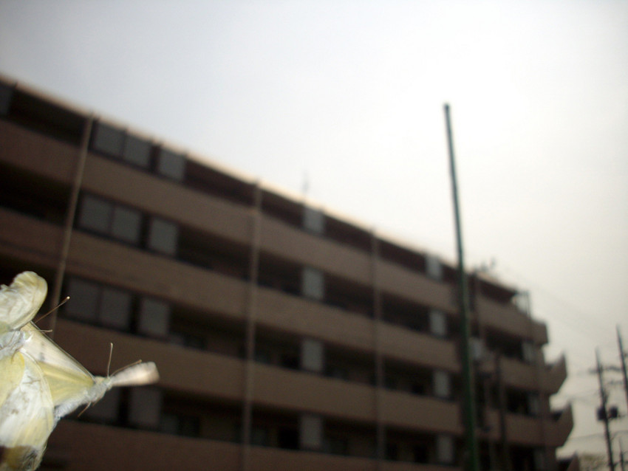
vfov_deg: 38.7
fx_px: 671
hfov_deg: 50.1
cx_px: 314
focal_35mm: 37
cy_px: 236
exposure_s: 1/500
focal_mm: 6.2
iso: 80
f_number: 5.6
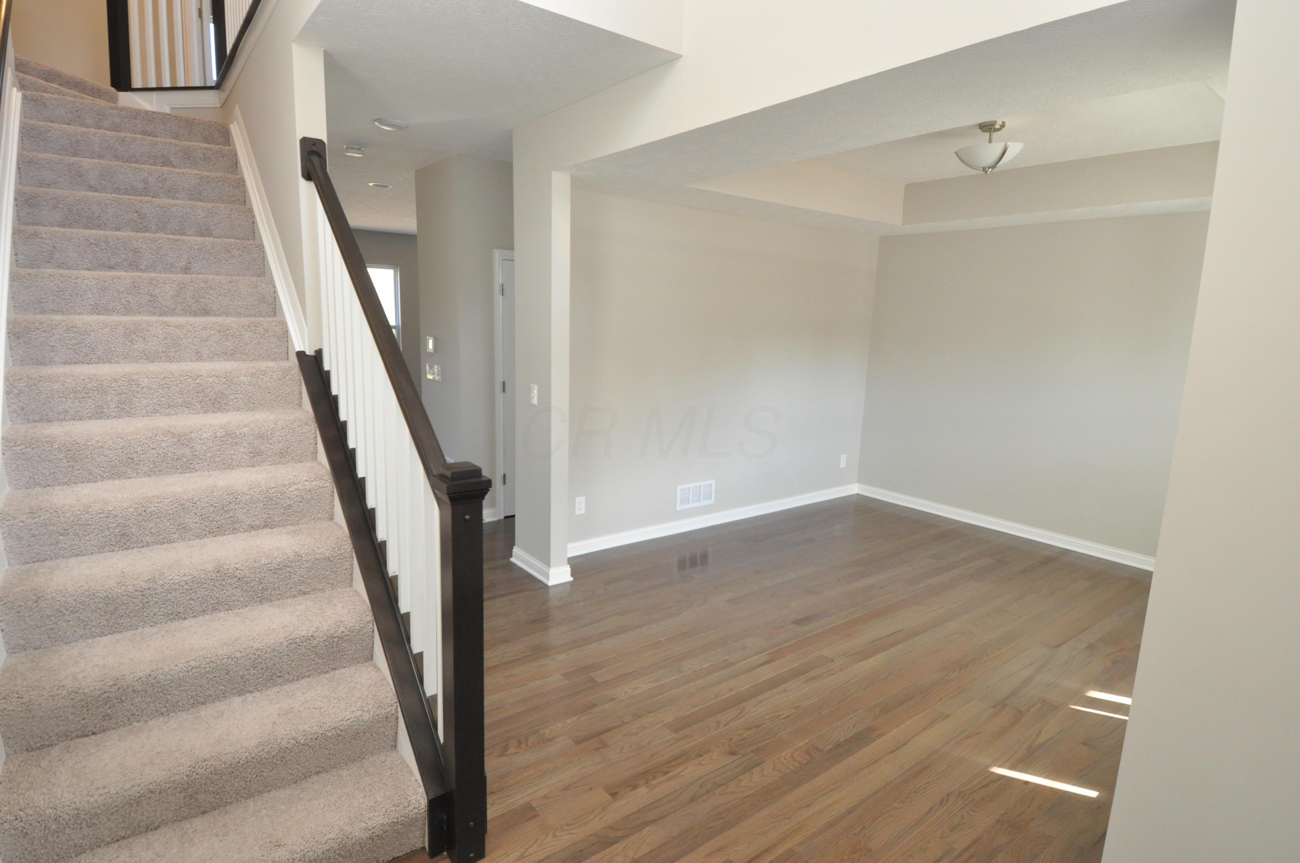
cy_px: 432
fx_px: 649
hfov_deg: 90.1
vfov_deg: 67.2
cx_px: 650
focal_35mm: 18
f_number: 7.1
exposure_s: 1/80
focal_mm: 12
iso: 1000
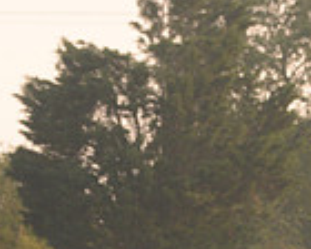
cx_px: 518
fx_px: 6811
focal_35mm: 740
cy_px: 405
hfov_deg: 2.6
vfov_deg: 2.1
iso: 2500
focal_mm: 190
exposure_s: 1/640
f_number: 7.1
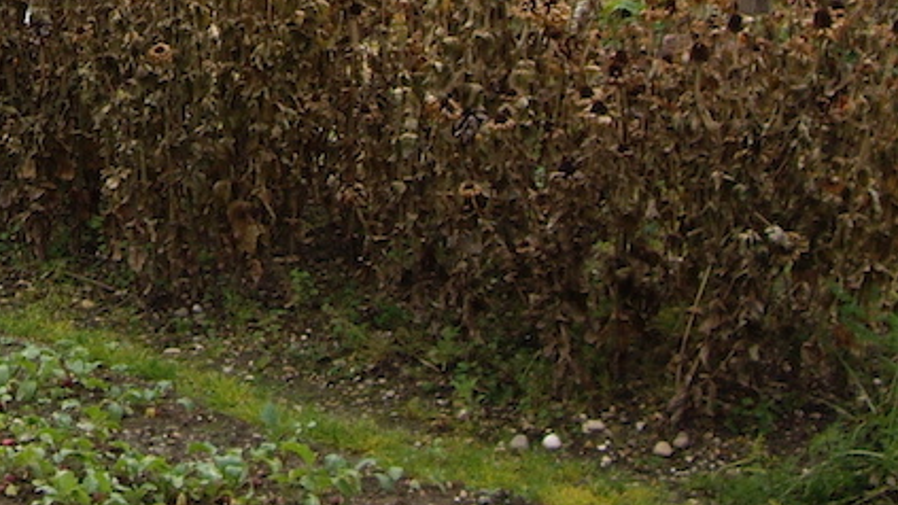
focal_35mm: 137
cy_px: -240
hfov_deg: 15.3
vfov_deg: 8.7
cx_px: -57
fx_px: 3262
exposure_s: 1/200
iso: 64
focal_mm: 7.9
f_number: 2.8
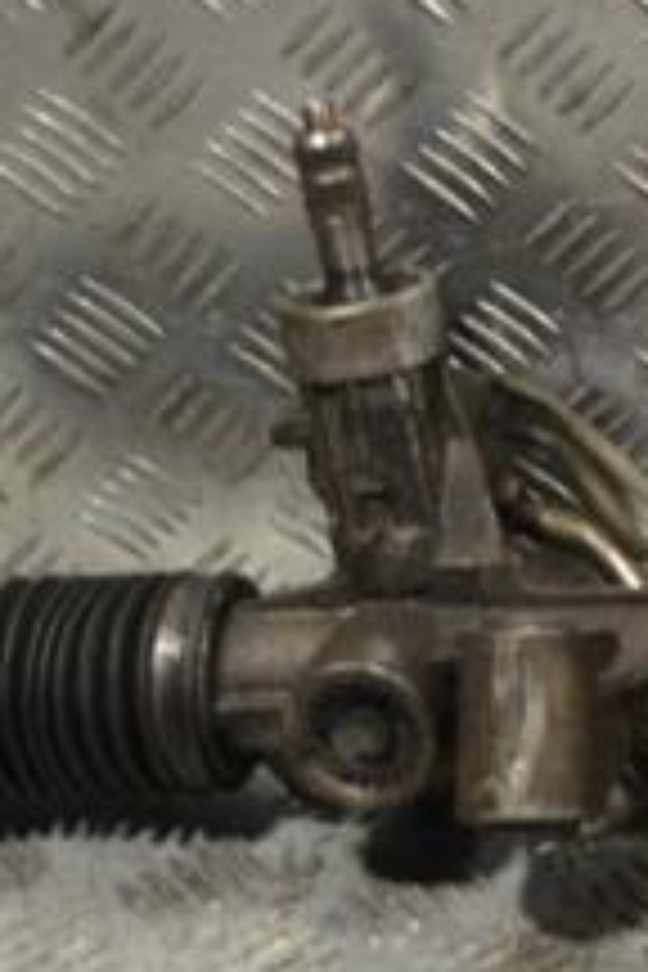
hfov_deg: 12.9
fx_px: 2700
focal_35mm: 100
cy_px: 410
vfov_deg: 20.4
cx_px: 976
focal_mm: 24
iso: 110
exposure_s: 1/30
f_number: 4
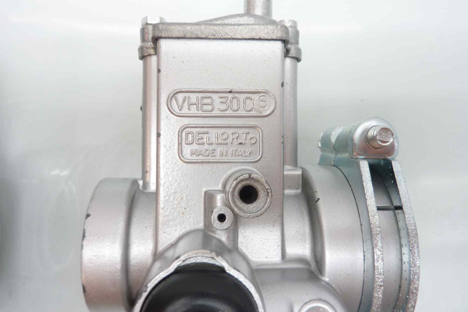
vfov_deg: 47.9
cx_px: 228
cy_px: 143
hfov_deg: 67.4
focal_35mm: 27
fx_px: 351
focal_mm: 4.1
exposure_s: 1/10
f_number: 3.3
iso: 80
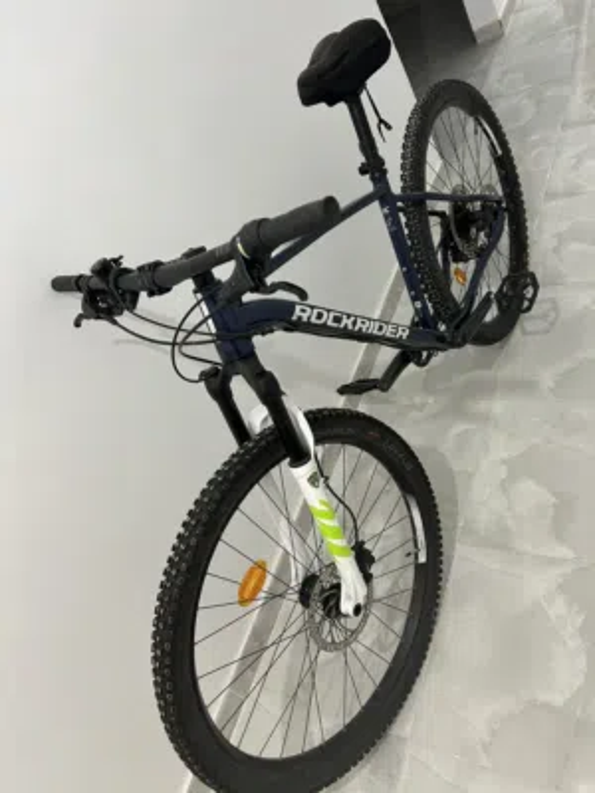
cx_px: 298
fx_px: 596
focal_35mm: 26
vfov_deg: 67.3
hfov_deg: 53.1
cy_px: 396
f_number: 1.5
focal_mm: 5.7
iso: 160
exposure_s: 1/50
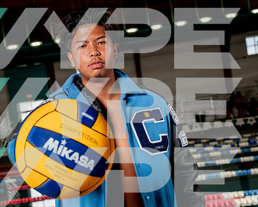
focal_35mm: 63
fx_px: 481
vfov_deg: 24.2
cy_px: 108
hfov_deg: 29.9
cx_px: 96
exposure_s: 1/250
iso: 400
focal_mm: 52
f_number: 6.3
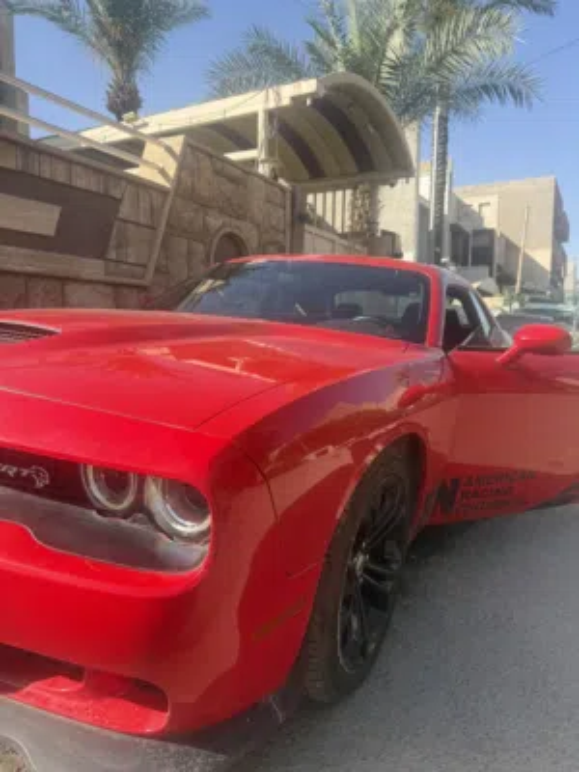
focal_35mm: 24
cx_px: 290
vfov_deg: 71.6
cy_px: 386
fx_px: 535
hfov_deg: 56.8
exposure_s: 1/1653
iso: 80
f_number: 1.78
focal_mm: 6.76
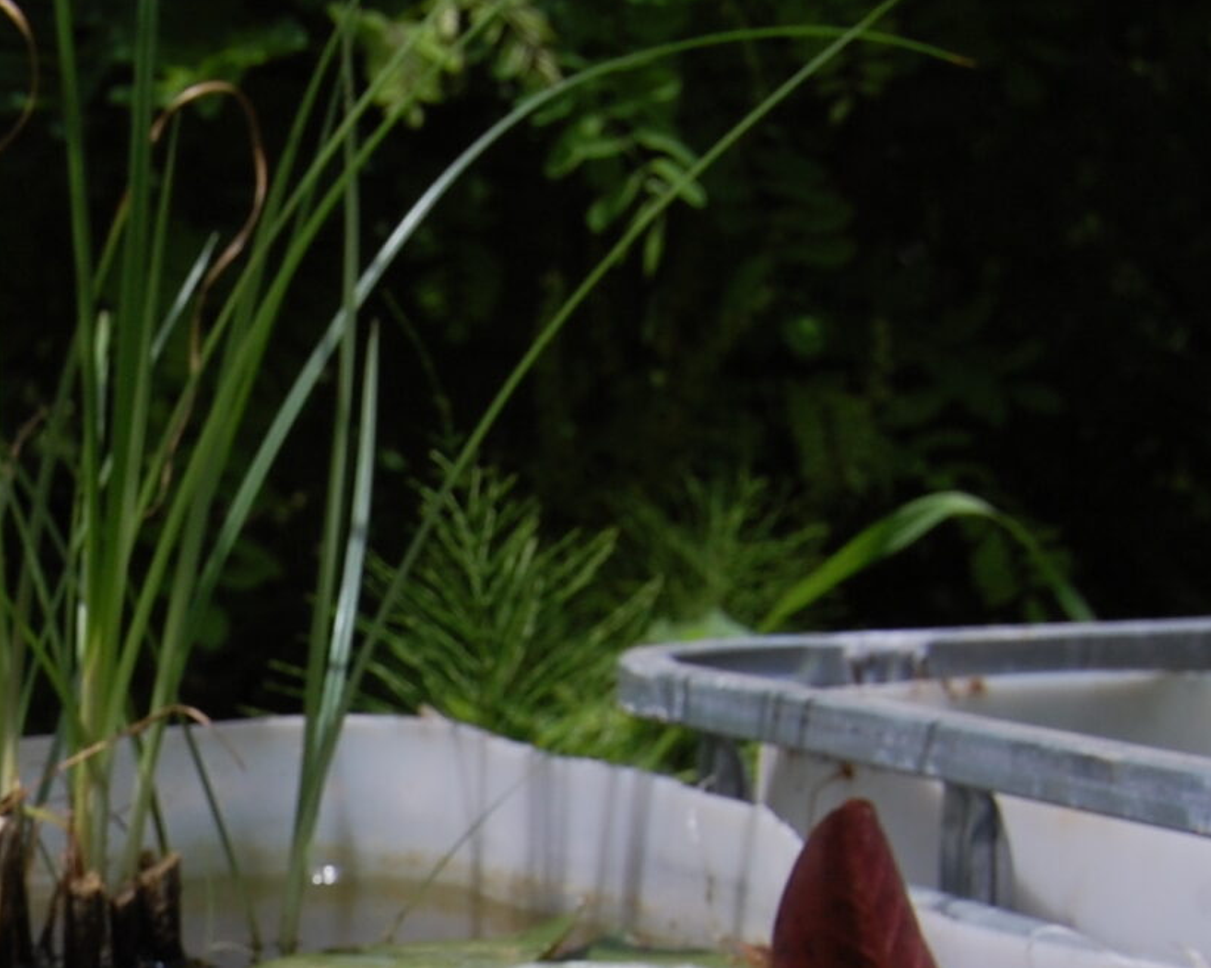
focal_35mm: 123
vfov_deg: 12.2
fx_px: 4408
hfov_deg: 15.0
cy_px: 1229
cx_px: -288
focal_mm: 28
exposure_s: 1/400
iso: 200
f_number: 10
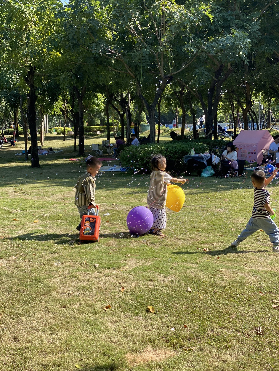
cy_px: 186
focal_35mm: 52
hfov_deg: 28.0
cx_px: 140
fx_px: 559
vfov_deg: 36.8
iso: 20
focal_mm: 6
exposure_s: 1/551
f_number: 2
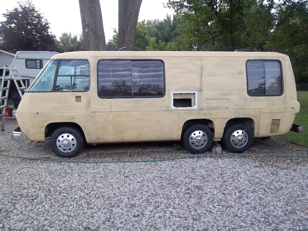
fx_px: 249
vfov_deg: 49.7
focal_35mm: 28
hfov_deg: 63.4
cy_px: 116
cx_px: 154
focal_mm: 5.05
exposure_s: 1/30
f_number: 3.5
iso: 121
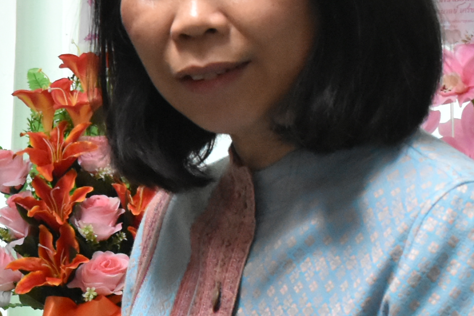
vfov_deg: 9.1
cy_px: 260
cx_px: -128
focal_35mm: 150
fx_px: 1975
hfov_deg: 13.2
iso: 3200
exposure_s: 1/125
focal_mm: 24
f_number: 5.6
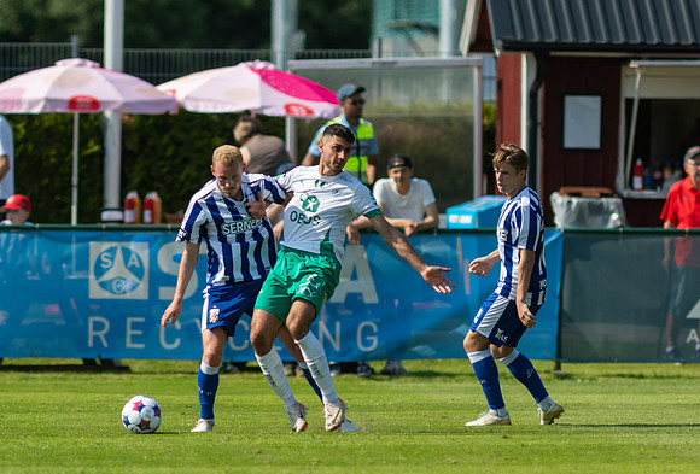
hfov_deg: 2.5
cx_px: 226
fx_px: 15934
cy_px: 315
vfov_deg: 1.7
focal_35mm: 815
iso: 110
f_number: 3.2
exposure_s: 1/2000
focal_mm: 300
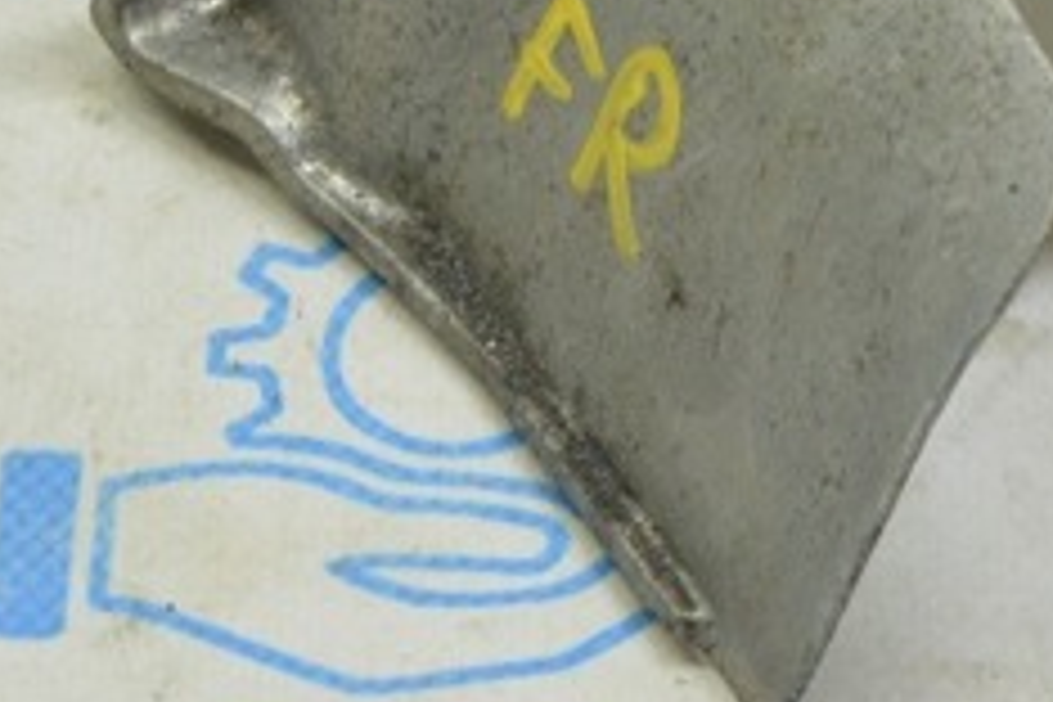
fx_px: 4797
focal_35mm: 164
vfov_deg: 8.3
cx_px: 900
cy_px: -196
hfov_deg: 12.5
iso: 400
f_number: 5.6
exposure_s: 1/20
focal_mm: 40
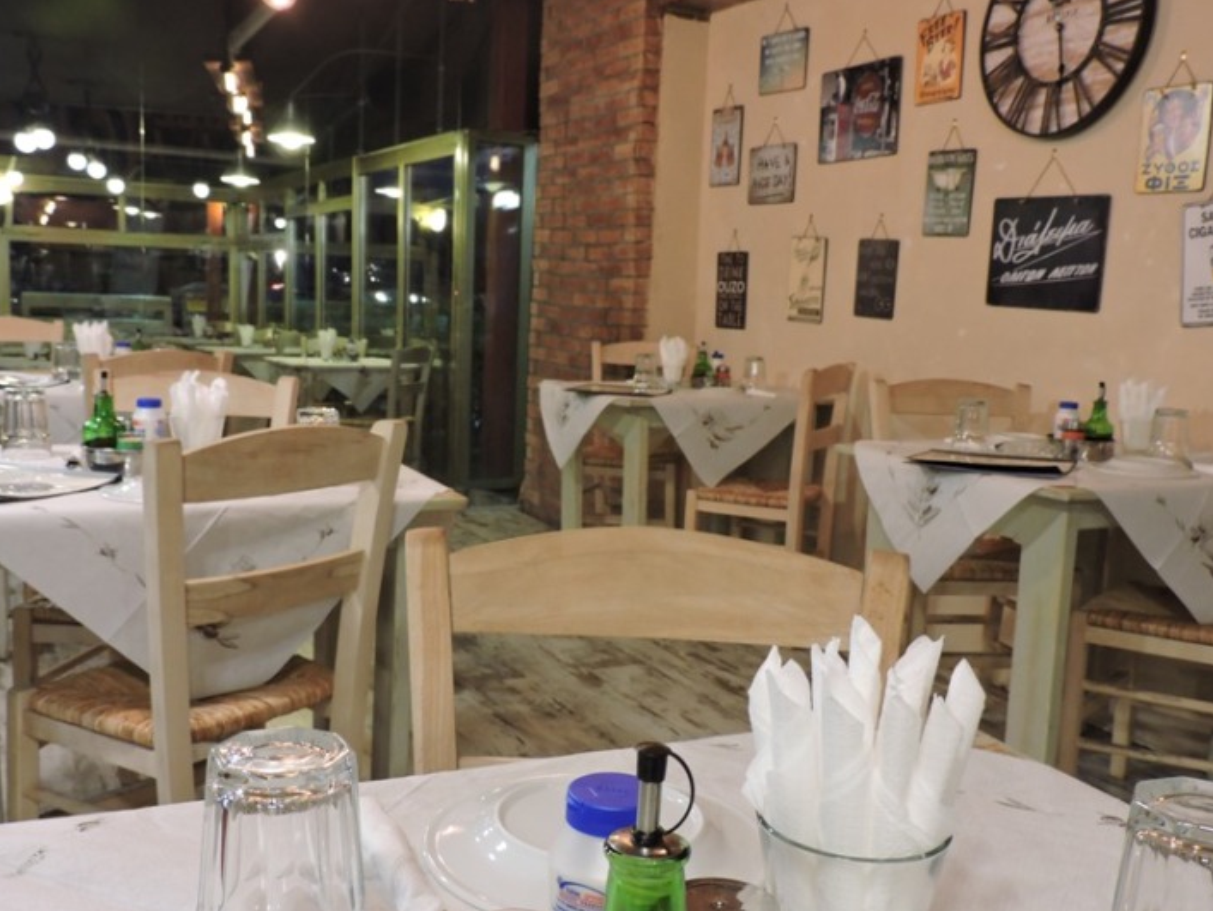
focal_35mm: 35
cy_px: 476
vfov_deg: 40.7
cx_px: 583
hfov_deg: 52.6
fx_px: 1227
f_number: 3.2
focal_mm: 5.9
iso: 400
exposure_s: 1/15
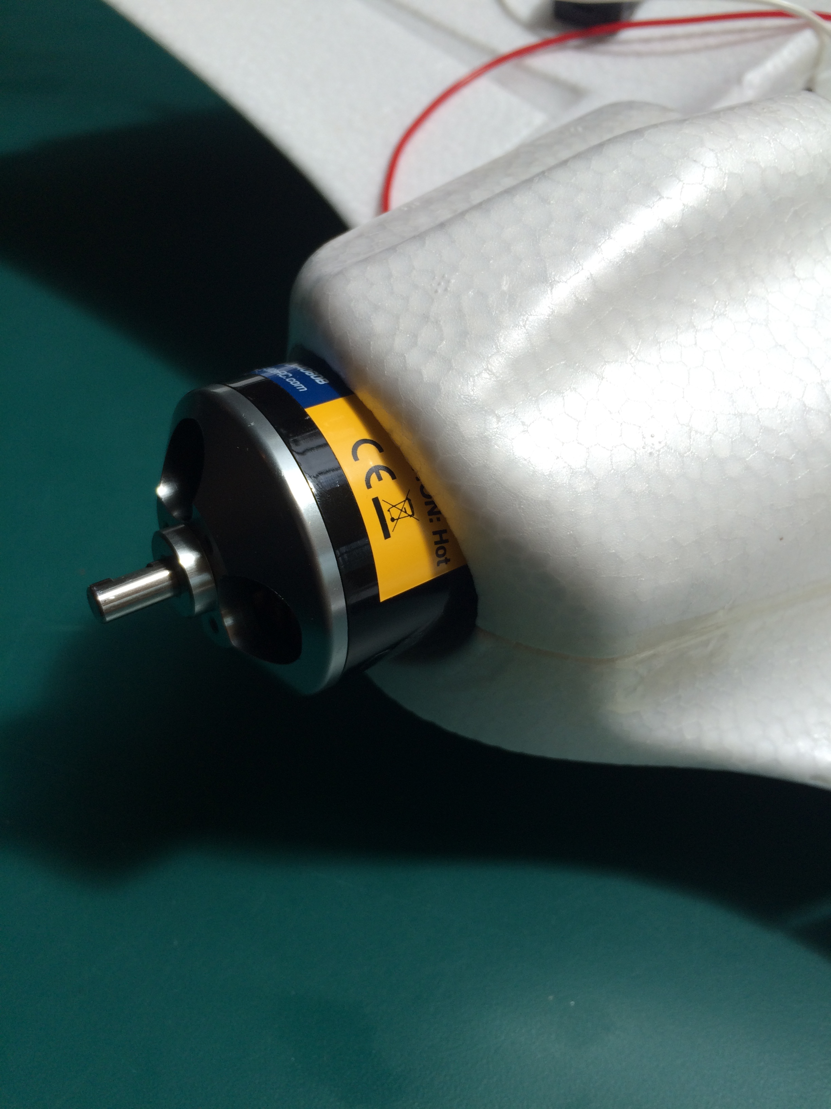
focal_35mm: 29
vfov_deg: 61.7
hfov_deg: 48.2
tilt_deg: -41.8
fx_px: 928
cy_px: 554
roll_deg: -5.8
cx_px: 416
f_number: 2.2
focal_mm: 4.15
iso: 32
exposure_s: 1/348
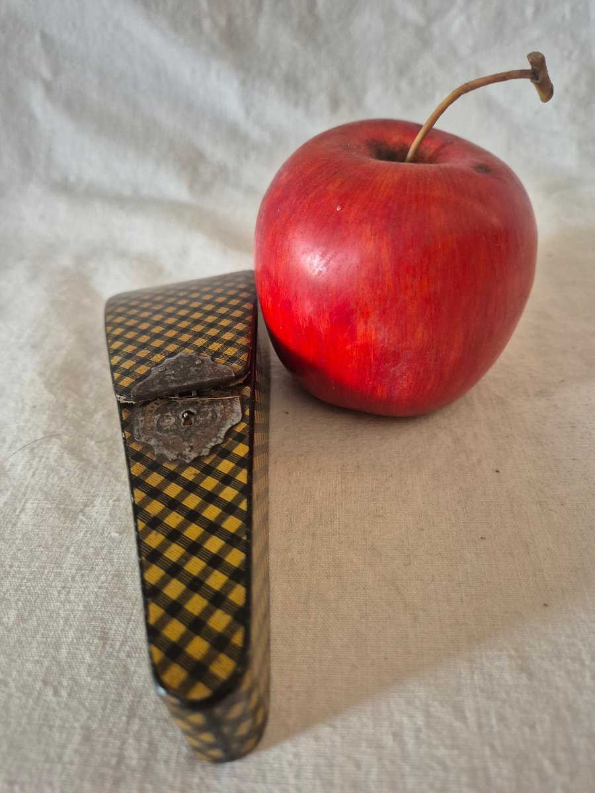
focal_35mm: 23
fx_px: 527
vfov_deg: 73.9
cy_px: 396
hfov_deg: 58.9
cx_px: 298
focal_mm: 5.4
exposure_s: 1/100
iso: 800
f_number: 1.8
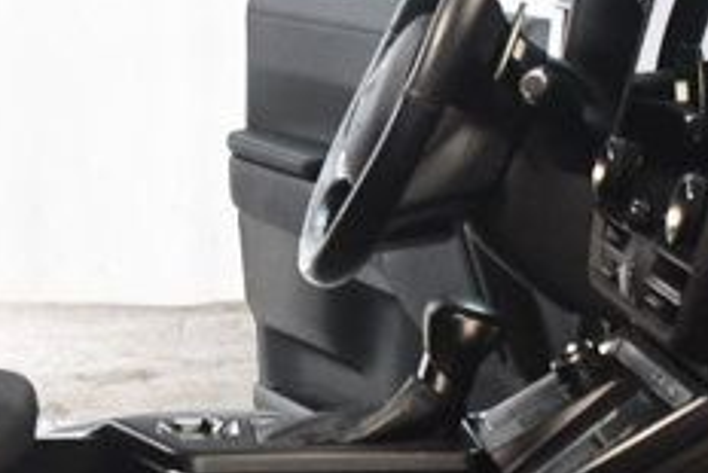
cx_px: 171
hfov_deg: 17.1
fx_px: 2342
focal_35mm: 119
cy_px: 513
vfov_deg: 11.4
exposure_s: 1/100
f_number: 3.5
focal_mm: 18
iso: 3200
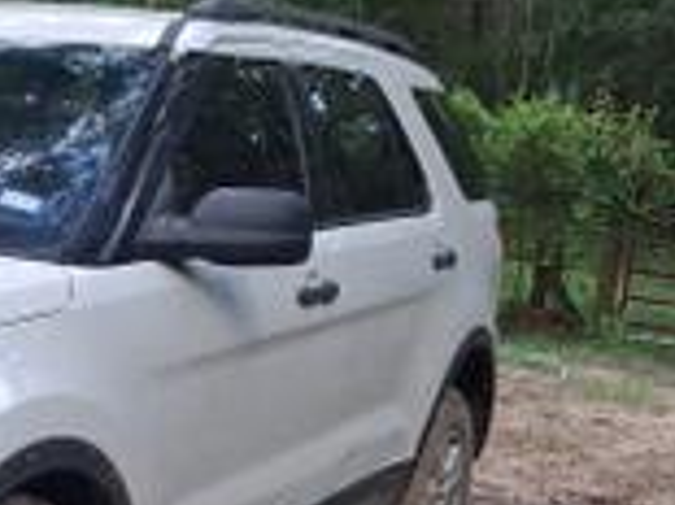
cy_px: 401
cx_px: -200
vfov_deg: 16.6
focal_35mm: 88
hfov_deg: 20.4
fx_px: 1715
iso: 160
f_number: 1.8
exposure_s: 1/100
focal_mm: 4
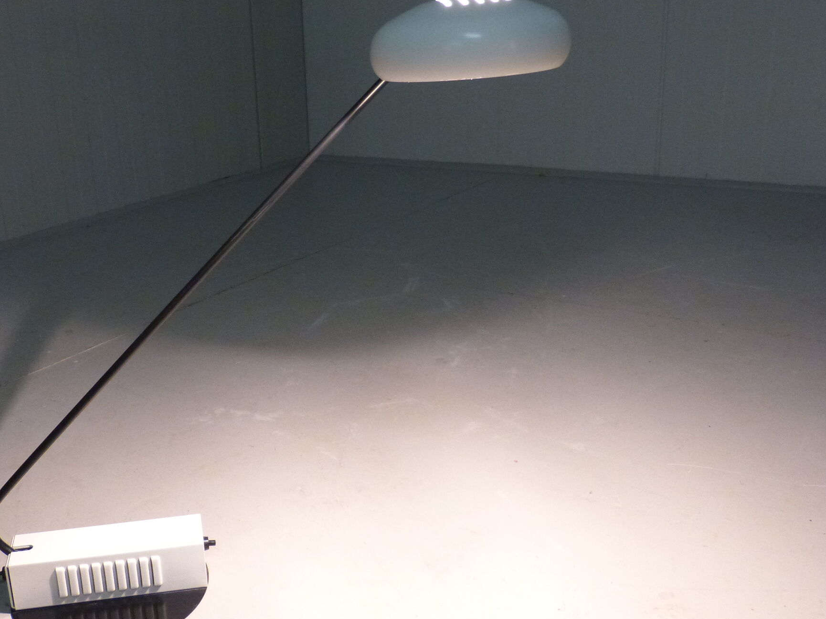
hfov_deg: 49.0
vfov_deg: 38.6
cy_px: 278
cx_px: 252
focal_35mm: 37
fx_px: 883
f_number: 2.8
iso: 400
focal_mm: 4.5
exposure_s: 1/20
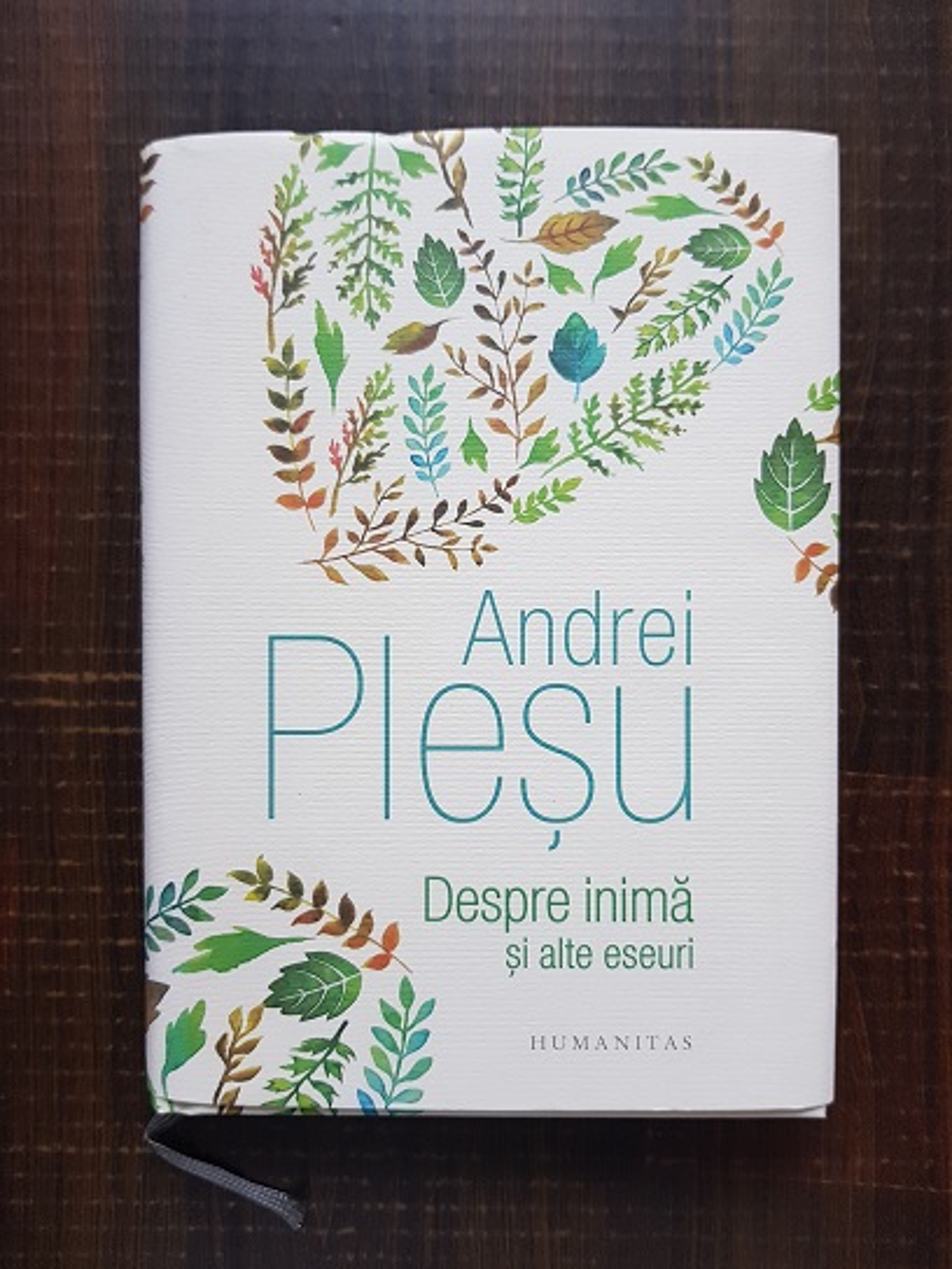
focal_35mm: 26
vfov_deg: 67.3
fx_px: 953
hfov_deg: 53.1
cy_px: 634
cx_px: 476
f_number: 1.7
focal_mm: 4.3
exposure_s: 1/18
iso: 200
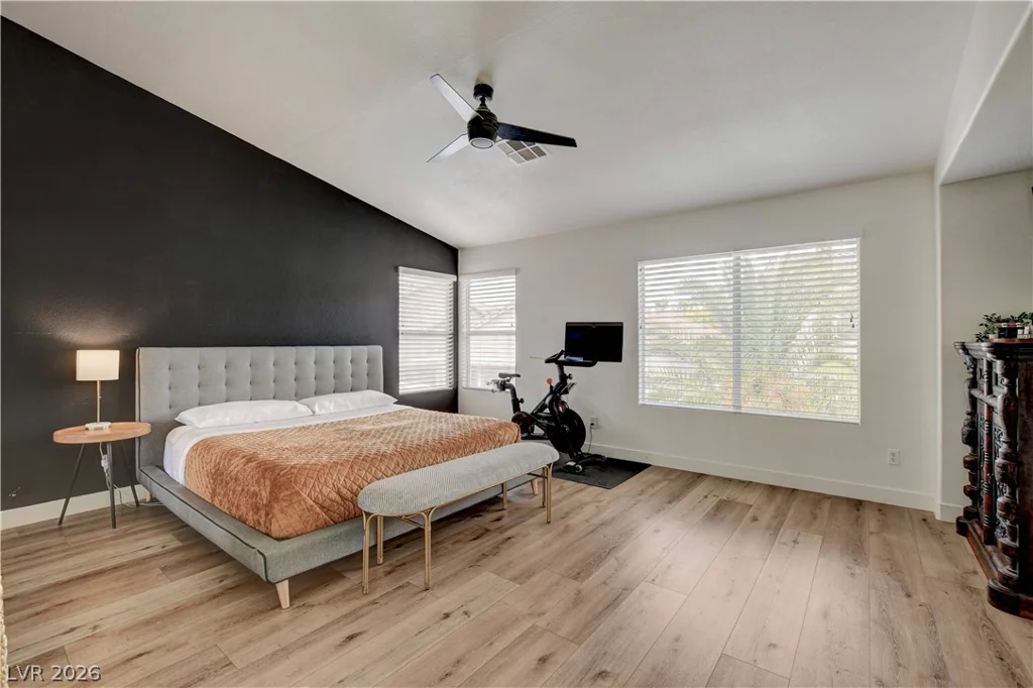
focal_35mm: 15
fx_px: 430
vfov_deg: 77.3
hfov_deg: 100.4
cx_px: 516
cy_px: 344
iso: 400
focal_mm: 10
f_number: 9
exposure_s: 1/40
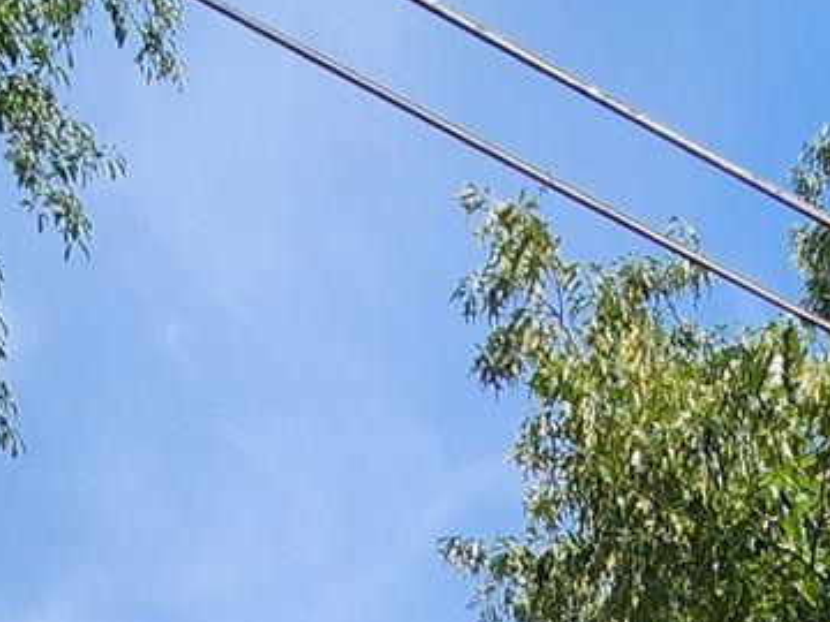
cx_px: 872
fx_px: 1774
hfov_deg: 24.8
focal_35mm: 74
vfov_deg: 12.4
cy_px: 1707
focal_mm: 2.2
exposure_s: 1/1179
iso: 50
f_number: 2.2
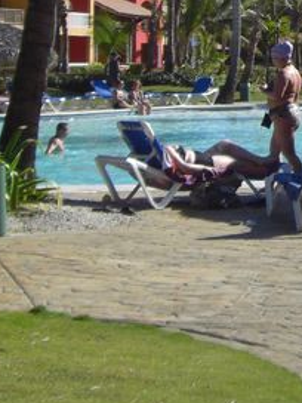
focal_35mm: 143
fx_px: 1663
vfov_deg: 13.4
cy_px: -74
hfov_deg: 9.9
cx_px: 521
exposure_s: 1/160
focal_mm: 6.2
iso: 64
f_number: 8
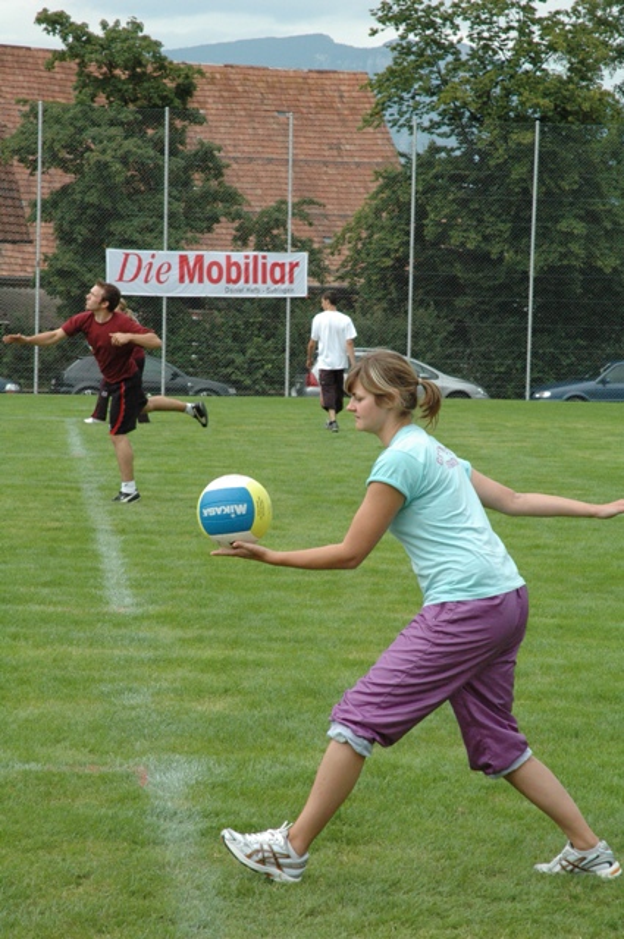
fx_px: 2737
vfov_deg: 19.5
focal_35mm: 105
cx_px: 312
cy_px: 470
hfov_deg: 13.0
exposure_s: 1/640
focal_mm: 70
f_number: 13
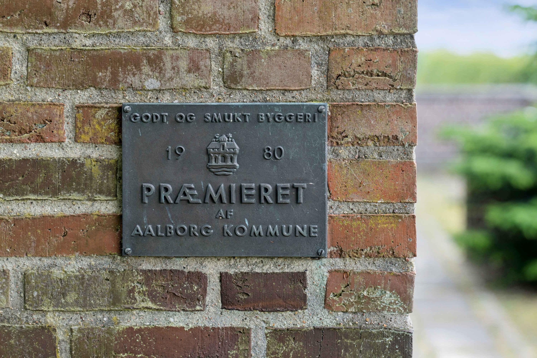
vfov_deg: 13.0
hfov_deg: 19.5
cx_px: 268
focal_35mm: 105
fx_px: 1566
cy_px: 179
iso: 100
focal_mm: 70
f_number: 2.8
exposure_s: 1/250
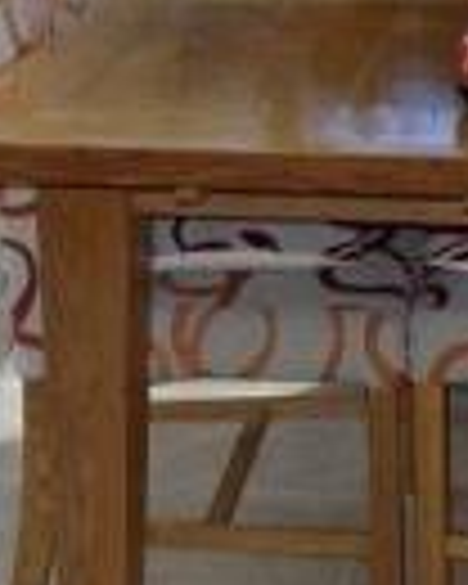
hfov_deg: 14.6
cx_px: 371
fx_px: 1818
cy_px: -178
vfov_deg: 17.2
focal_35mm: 105
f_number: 3.1
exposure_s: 1/100
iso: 80
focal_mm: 4.3
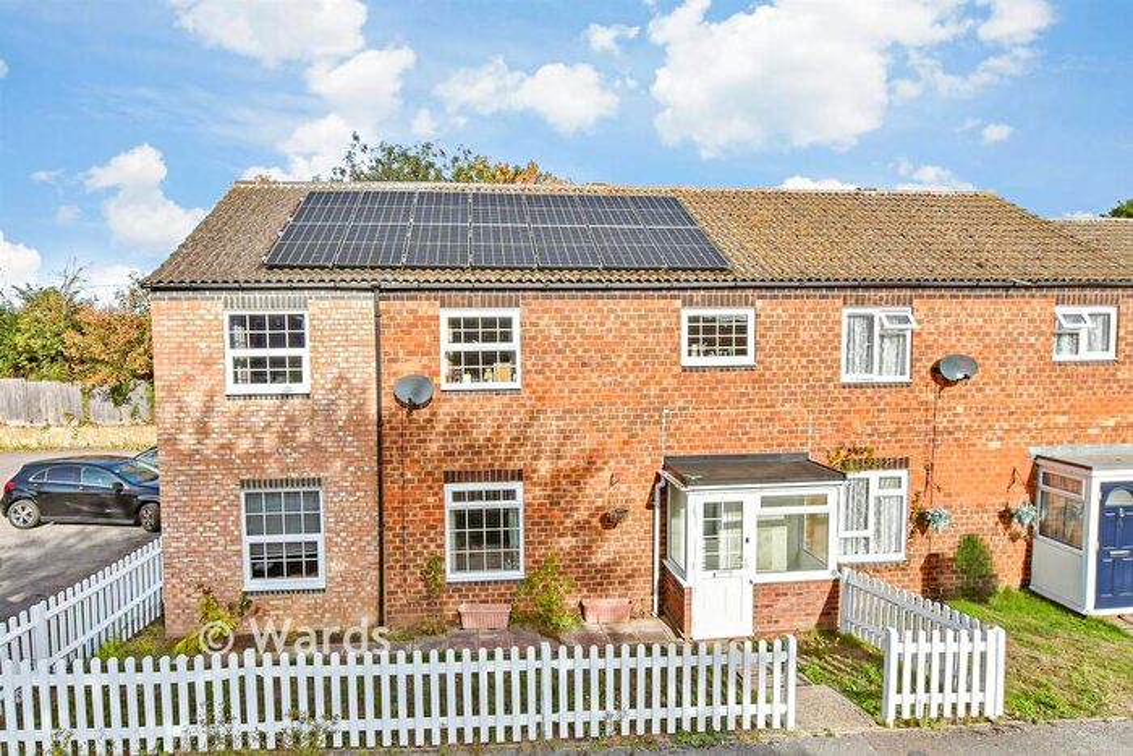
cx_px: 566
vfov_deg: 77.4
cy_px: 378
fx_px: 472
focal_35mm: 15
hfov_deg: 100.4
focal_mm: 10
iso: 800
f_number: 11
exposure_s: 1/500
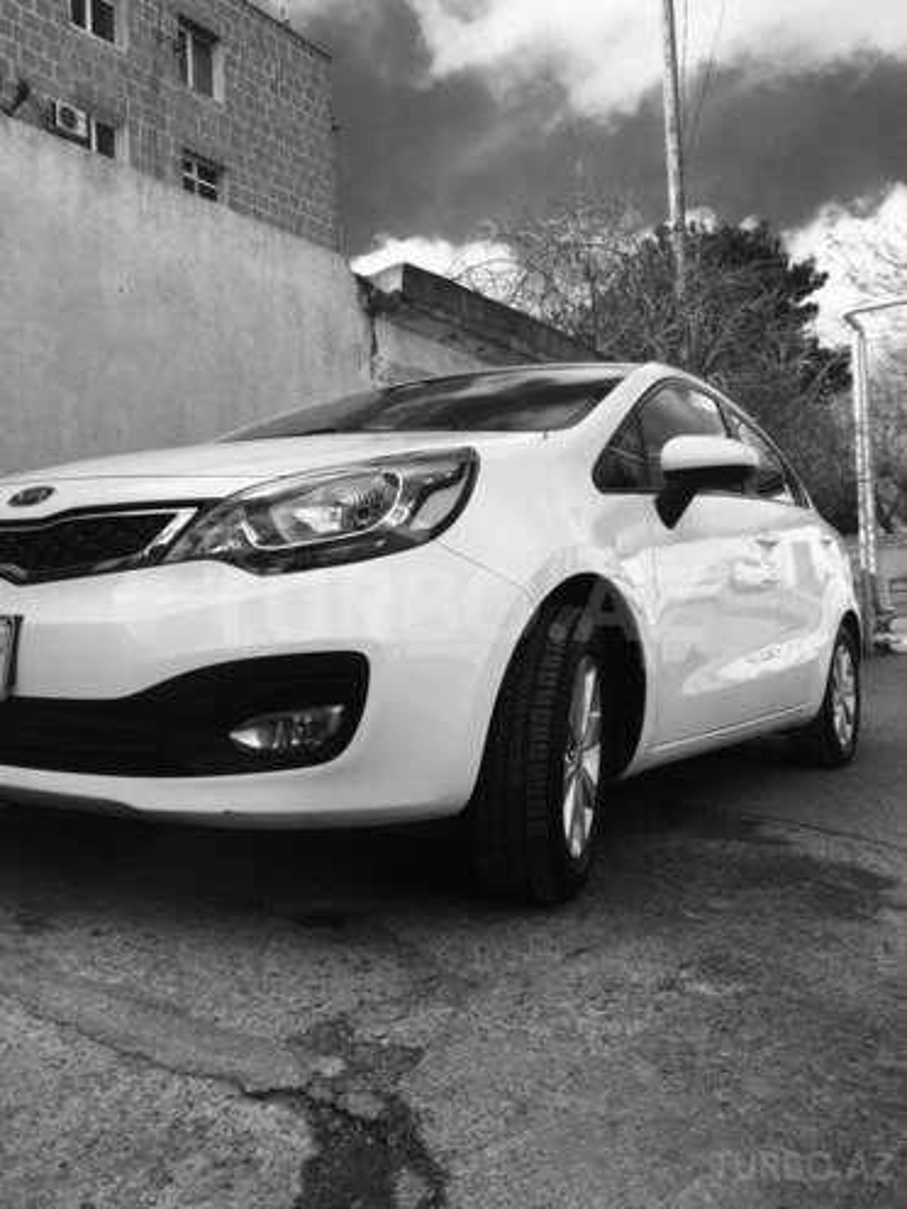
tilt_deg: +0.8
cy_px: 604
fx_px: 1013
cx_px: 454
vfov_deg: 61.7
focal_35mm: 29
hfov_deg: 48.2
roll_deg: +2.3
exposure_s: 1/1326
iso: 25
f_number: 2.2
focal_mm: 4.15
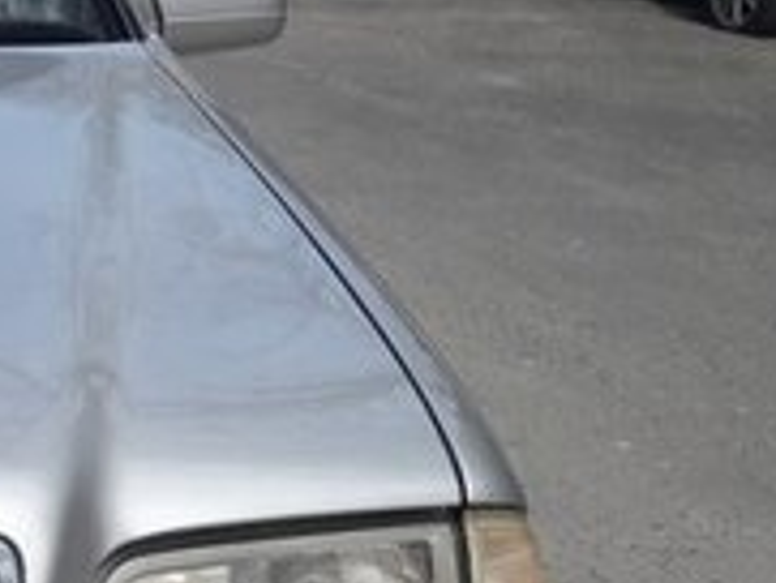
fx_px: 2288
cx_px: -527
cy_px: 439
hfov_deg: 16.7
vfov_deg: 14.5
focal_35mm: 102
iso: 40
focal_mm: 3.7
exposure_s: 1/899
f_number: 1.9
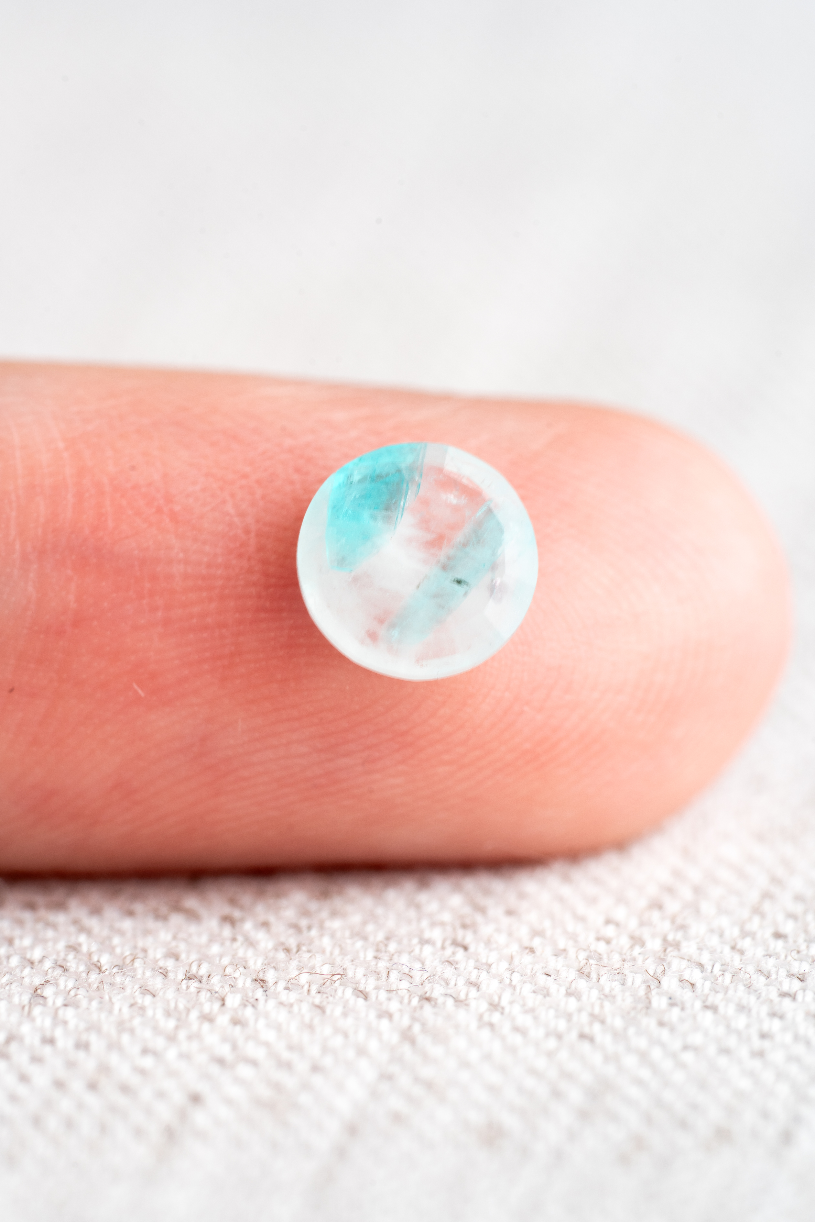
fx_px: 3056
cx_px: 408
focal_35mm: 90
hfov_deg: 15.2
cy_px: 611
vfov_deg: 22.6
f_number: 8
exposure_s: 1/6
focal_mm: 90
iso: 100
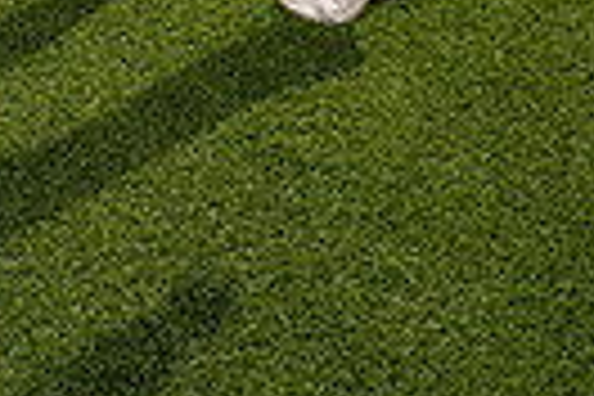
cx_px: 32
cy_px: -518
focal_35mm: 109
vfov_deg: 10.9
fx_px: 1798
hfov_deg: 18.4
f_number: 5.6
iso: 500
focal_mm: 32
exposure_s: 1/250
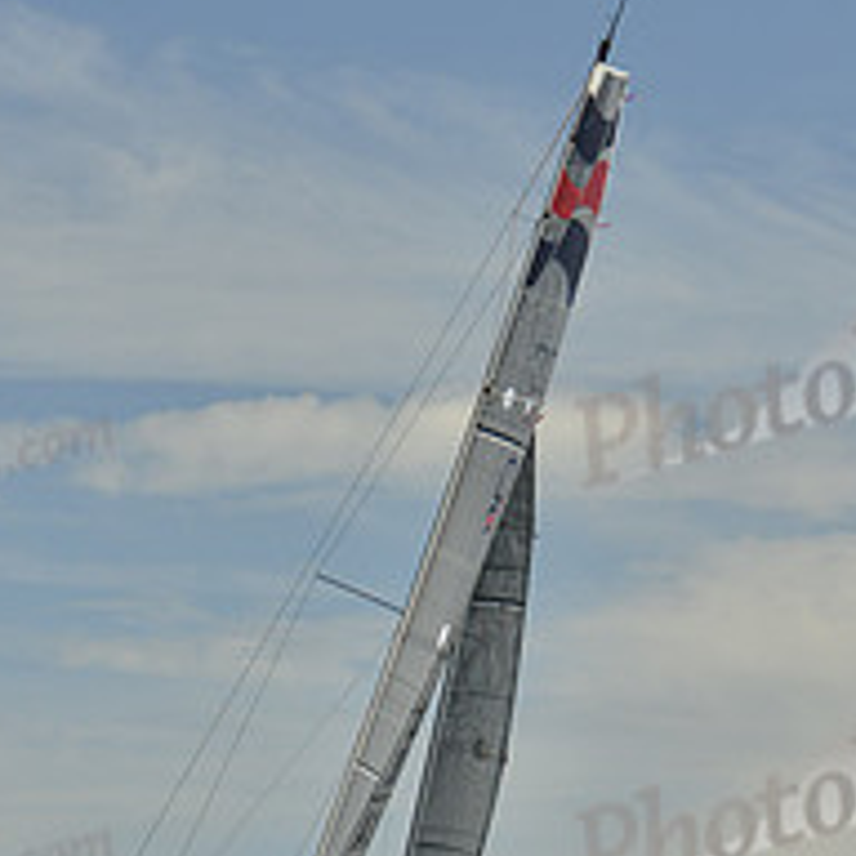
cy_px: 1079
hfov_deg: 8.7
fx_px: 5595
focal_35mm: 200
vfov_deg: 8.6
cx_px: 346
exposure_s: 1/1600
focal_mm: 78
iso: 280
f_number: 9
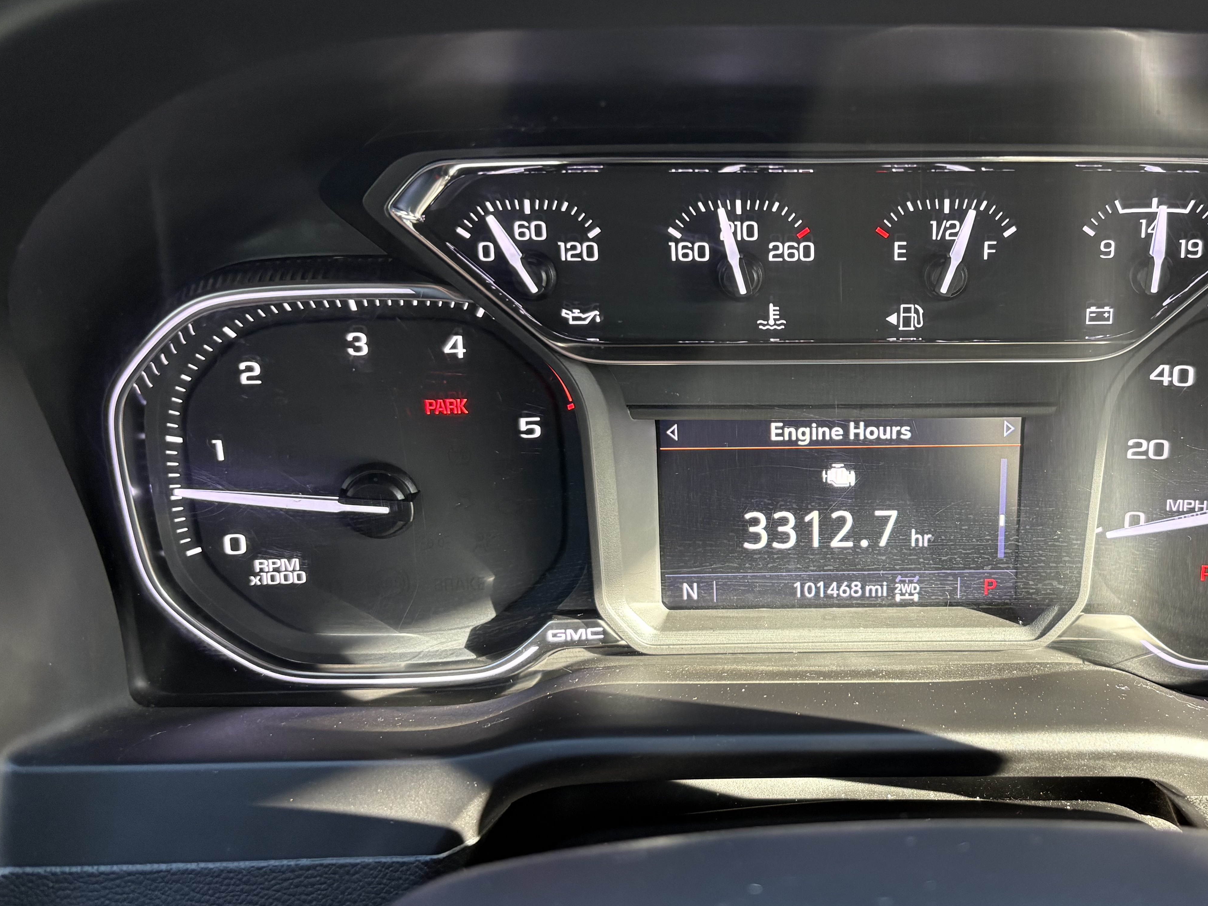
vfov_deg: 38.7
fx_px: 1291
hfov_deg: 49.1
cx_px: 824
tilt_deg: -28.6
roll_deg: +0.5
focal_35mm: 37
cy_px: 469
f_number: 1.6
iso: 160
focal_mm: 5.96
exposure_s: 1/57
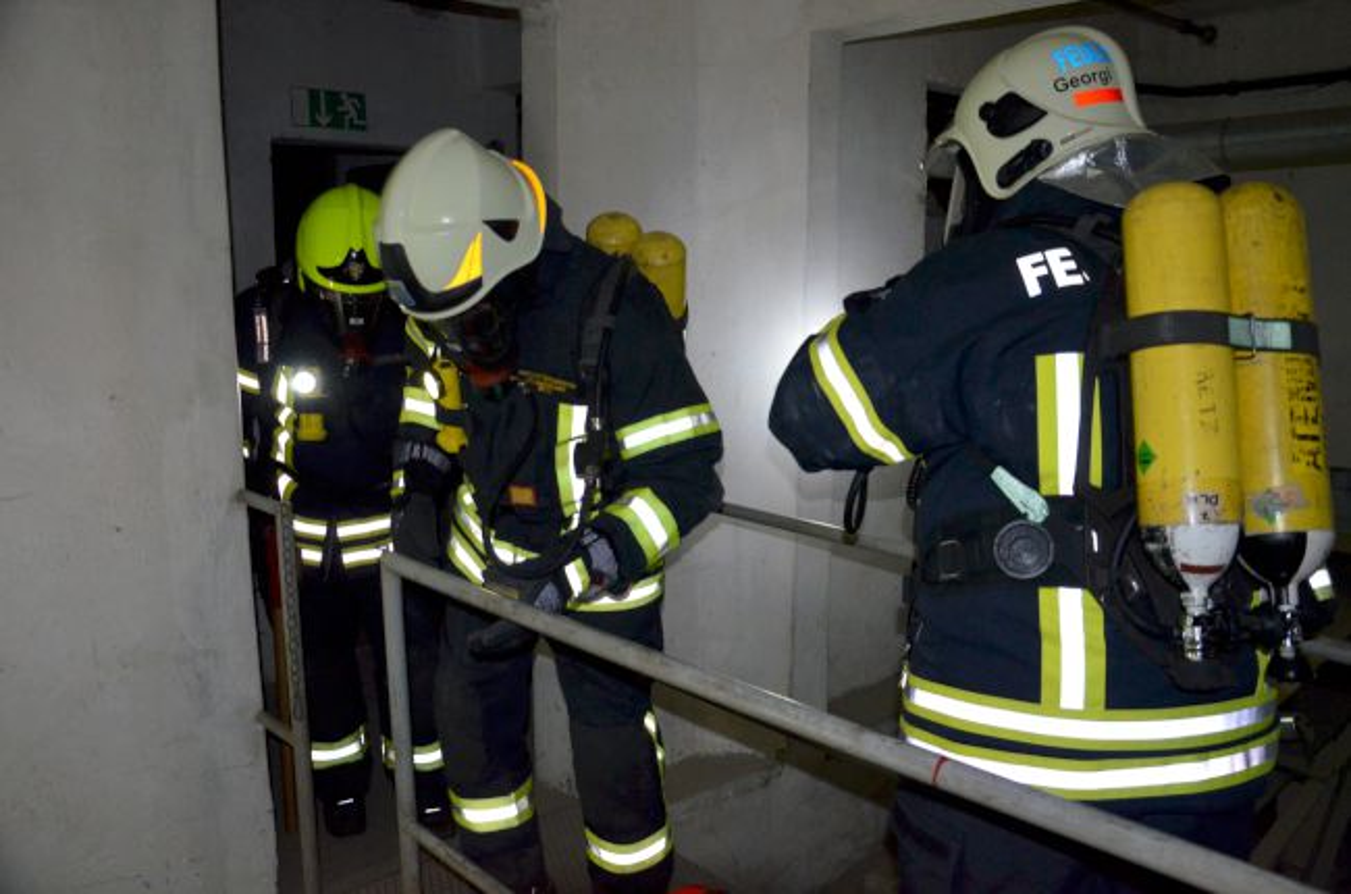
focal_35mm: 32
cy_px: 447
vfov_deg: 41.5
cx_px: 676
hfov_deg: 59.6
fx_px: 1179
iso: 3200
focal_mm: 21
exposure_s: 1/60
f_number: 3.8
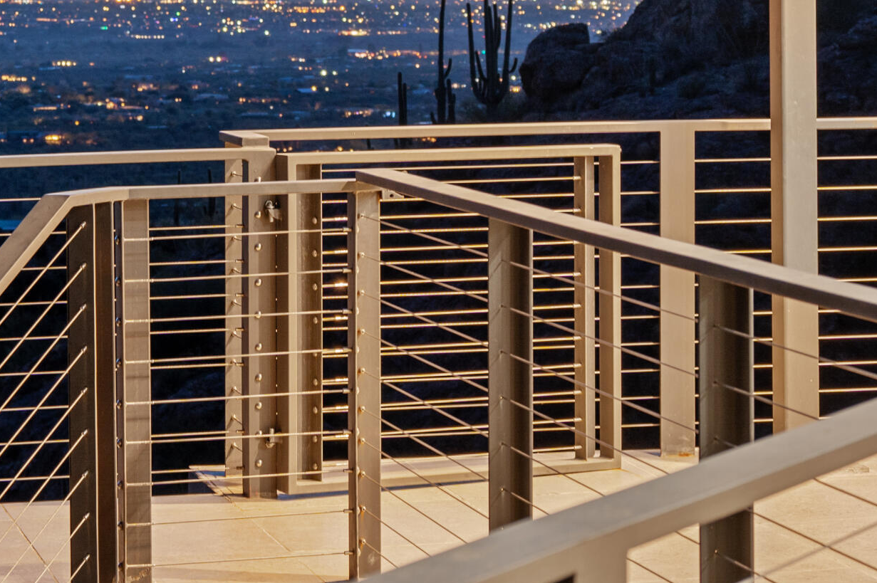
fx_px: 2848
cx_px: 227
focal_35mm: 117
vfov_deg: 11.5
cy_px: -70
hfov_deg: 17.4
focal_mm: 48
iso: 200
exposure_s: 1/2
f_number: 5.6
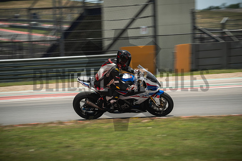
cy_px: 80
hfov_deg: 6.7
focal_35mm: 306
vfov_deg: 4.5
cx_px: 121
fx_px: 2057
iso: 160
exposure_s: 1/250
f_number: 8
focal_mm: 203.7
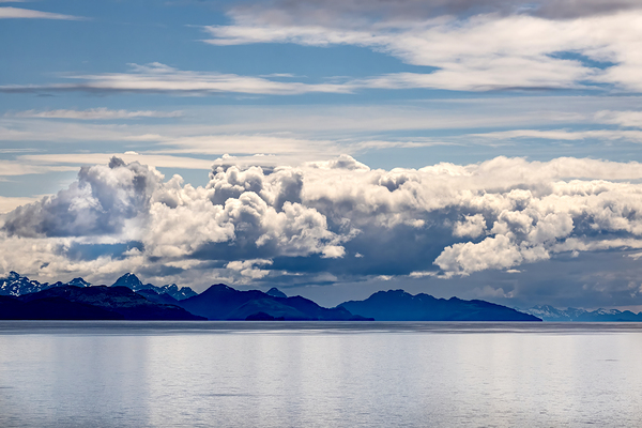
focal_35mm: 150
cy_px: 214
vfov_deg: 9.1
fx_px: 2675
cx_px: 321
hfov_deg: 13.7
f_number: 9
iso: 800
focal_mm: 99.8
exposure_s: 1/4000
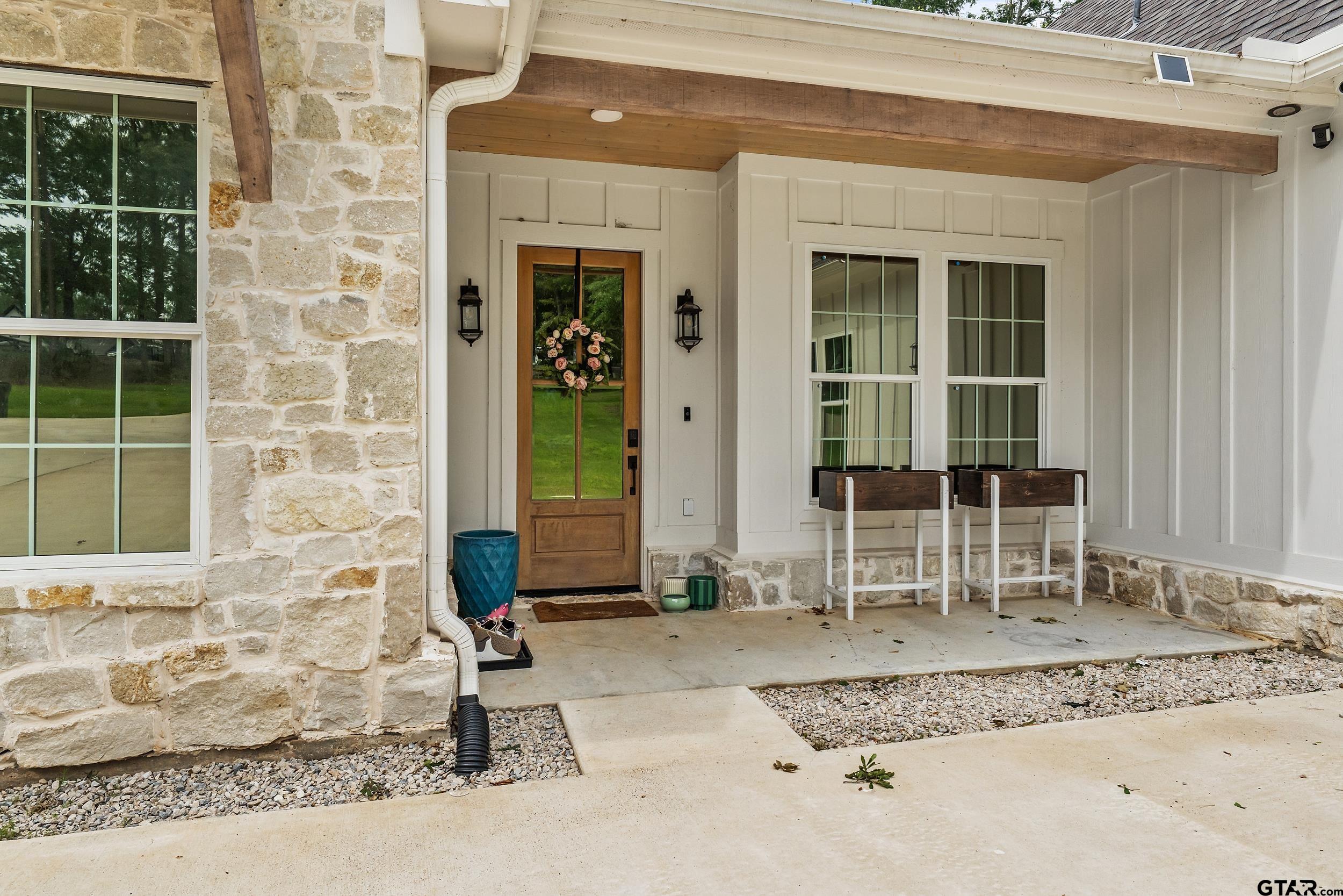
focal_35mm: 22
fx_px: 821
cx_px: 672
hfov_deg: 78.6
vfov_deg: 57.2
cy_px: 448
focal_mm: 22
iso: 800
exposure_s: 1/800
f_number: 8
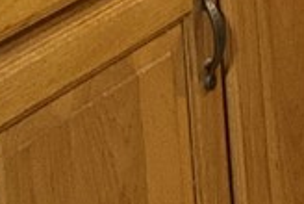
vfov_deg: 6.4
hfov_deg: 9.6
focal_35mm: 188
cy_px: -495
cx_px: 743
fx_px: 1590
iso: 250
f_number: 1.8
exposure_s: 1/40
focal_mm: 3
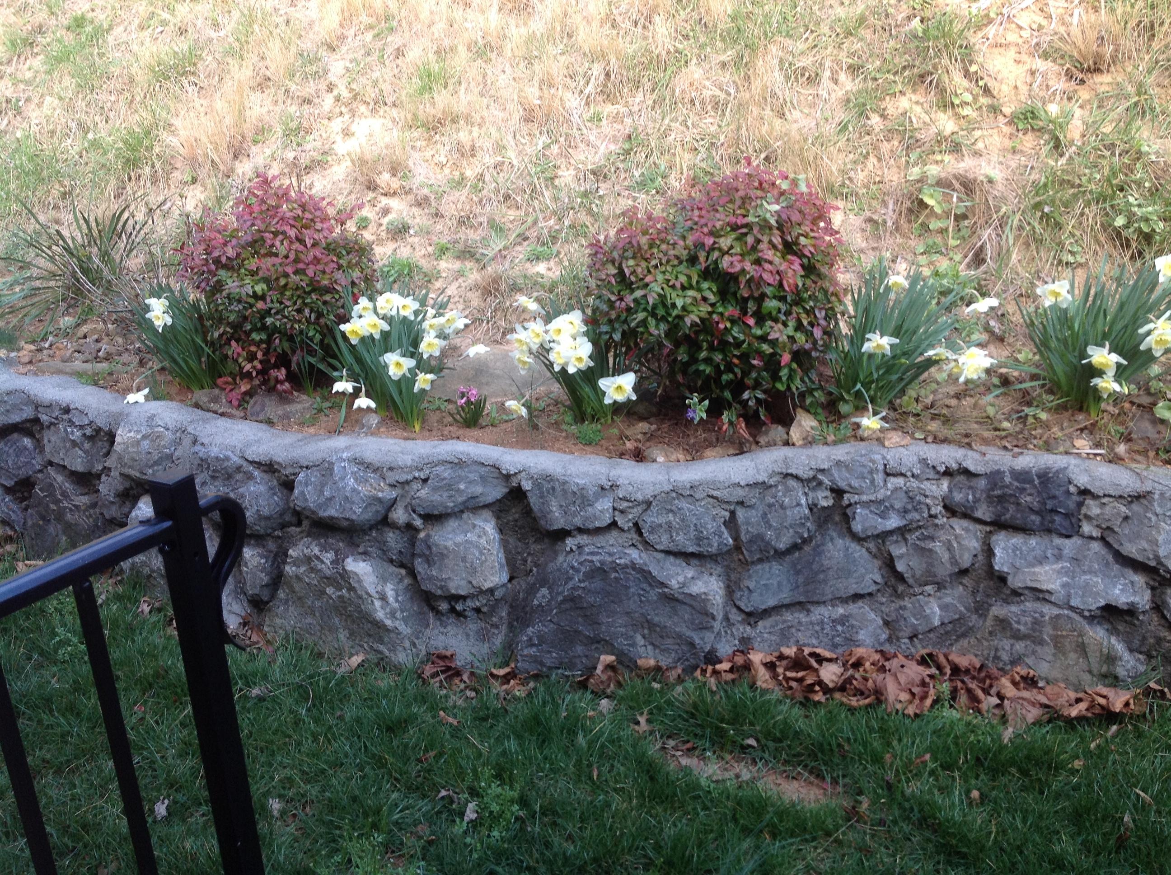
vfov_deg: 40.6
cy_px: 438
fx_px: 1182
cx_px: 586
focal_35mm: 35
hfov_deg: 52.7
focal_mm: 4.28
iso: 50
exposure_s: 1/147
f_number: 2.4
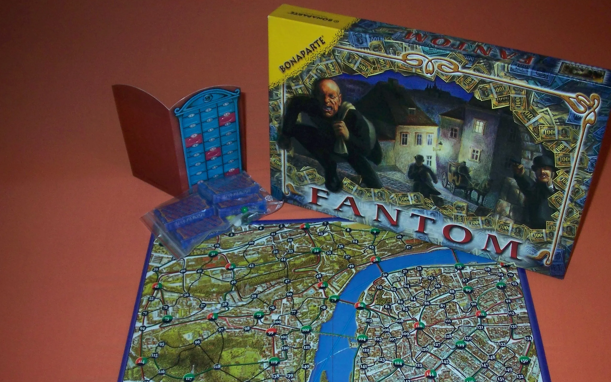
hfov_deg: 44.3
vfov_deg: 28.5
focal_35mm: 45
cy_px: 239
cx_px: 336
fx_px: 749
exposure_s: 1/60
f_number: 3.9
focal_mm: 6.3
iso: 200
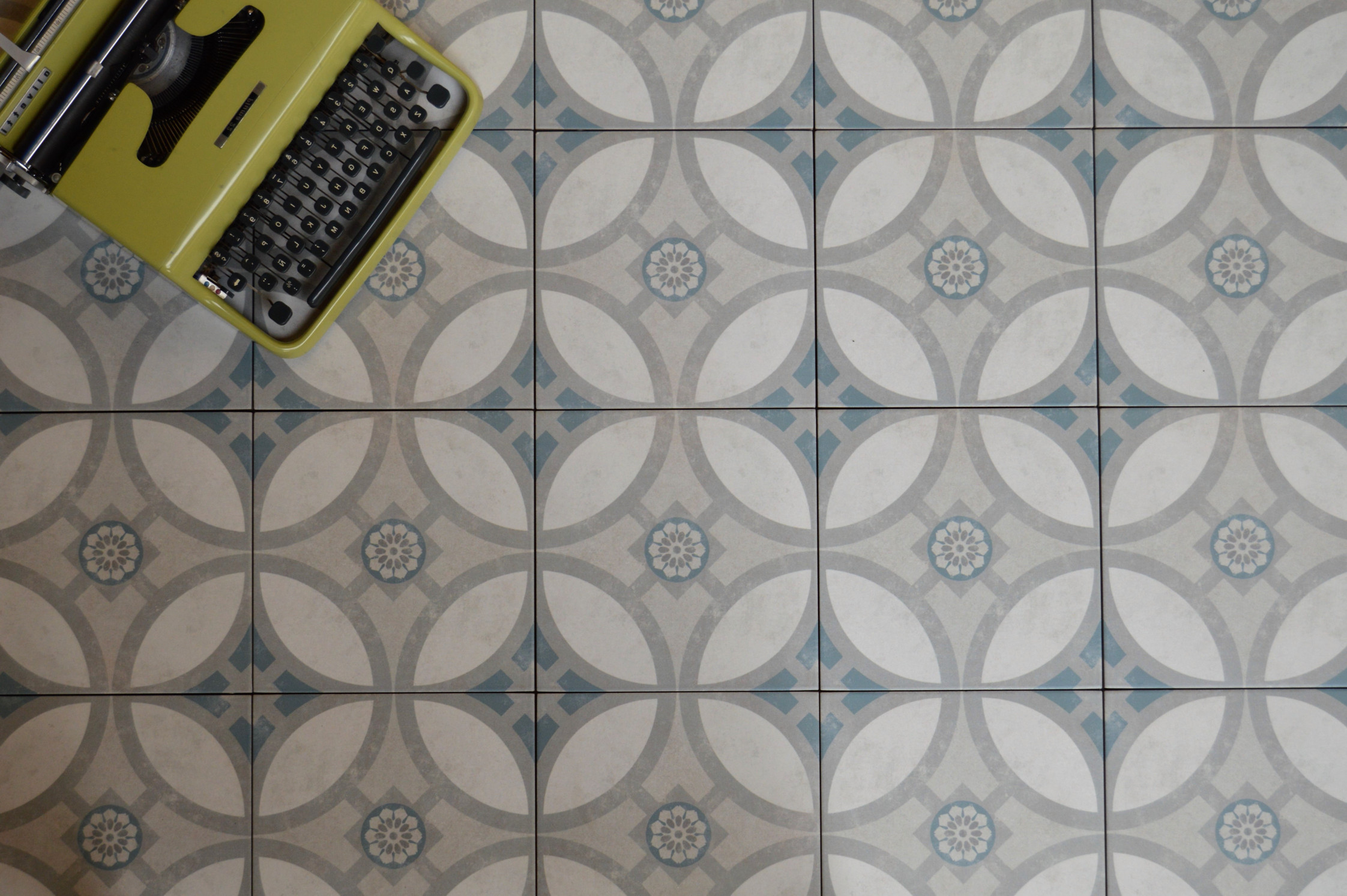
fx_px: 2243
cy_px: 448
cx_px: 674
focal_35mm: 60
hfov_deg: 33.4
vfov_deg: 22.6
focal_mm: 40
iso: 400
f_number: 5
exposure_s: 1/125
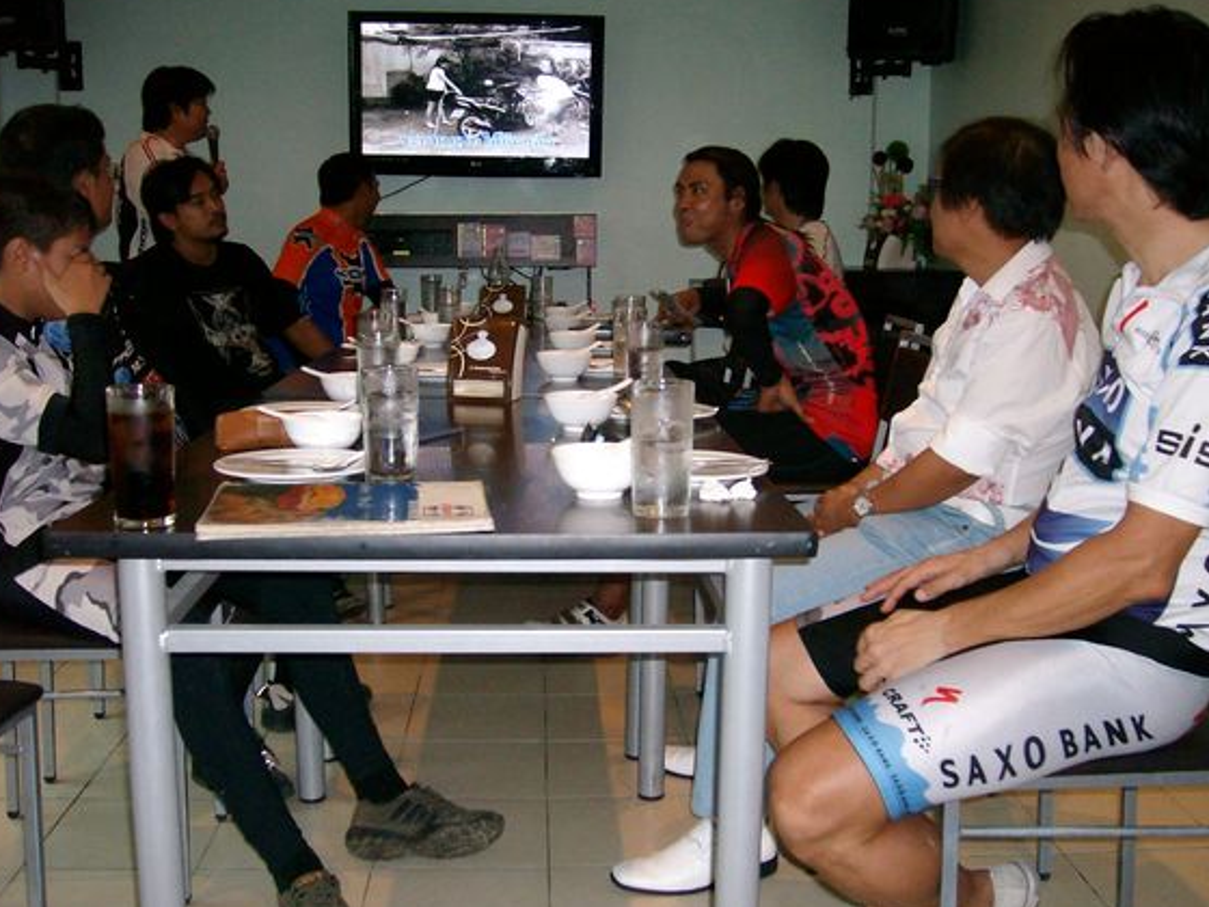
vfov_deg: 35.9
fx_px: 1397
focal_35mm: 40
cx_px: 589
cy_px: 486
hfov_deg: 46.8
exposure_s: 1/40
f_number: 2.8
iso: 200
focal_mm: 5.8
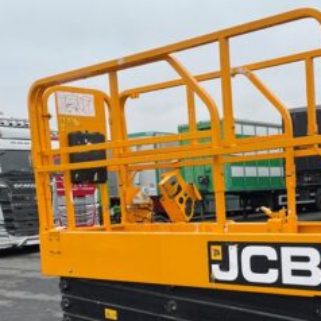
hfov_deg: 29.1
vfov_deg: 28.8
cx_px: 236
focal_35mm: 58
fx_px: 609
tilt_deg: -6.3
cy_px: 262
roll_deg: +2.6
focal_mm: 4.2
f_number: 1.6
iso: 80
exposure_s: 1/121
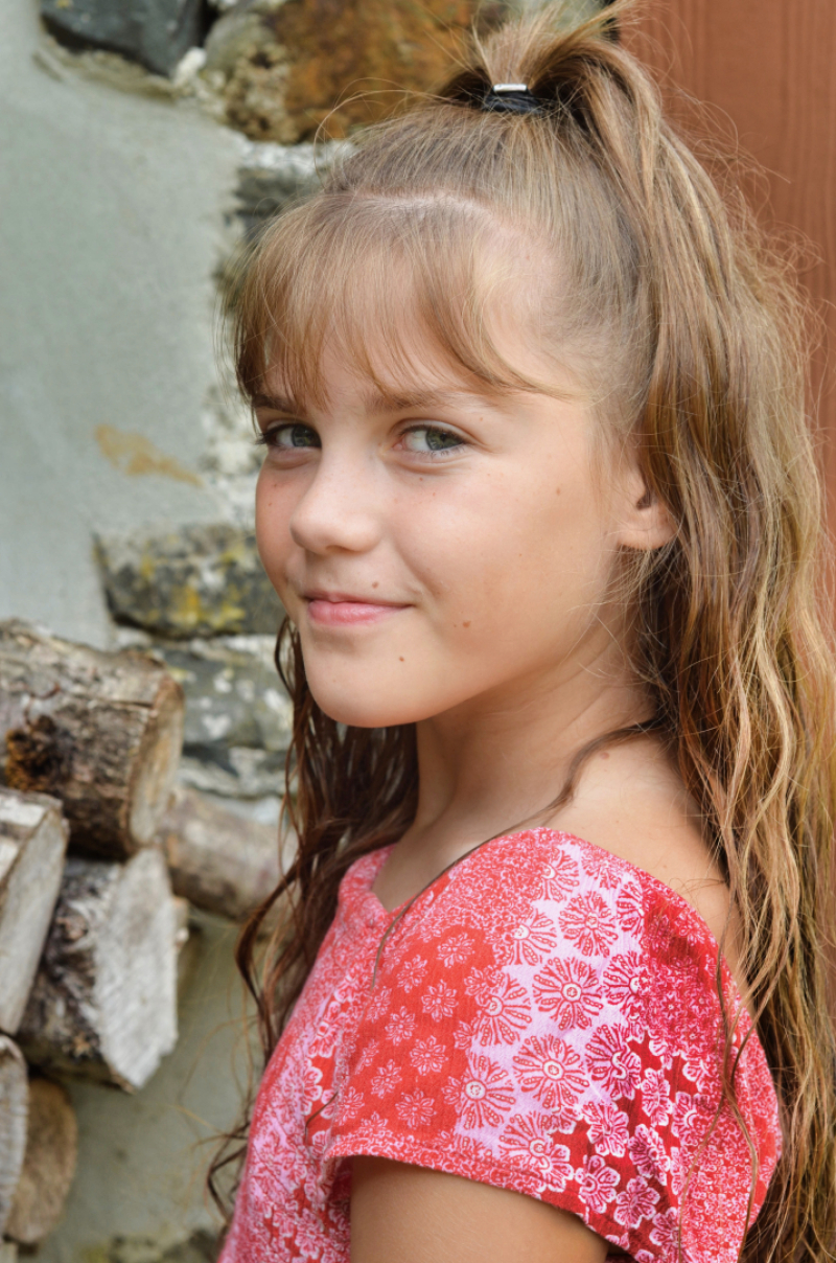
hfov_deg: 18.1
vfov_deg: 27.0
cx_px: 418
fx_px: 2624
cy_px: 632
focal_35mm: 75
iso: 200
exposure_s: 1/200
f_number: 7.1
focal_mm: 50
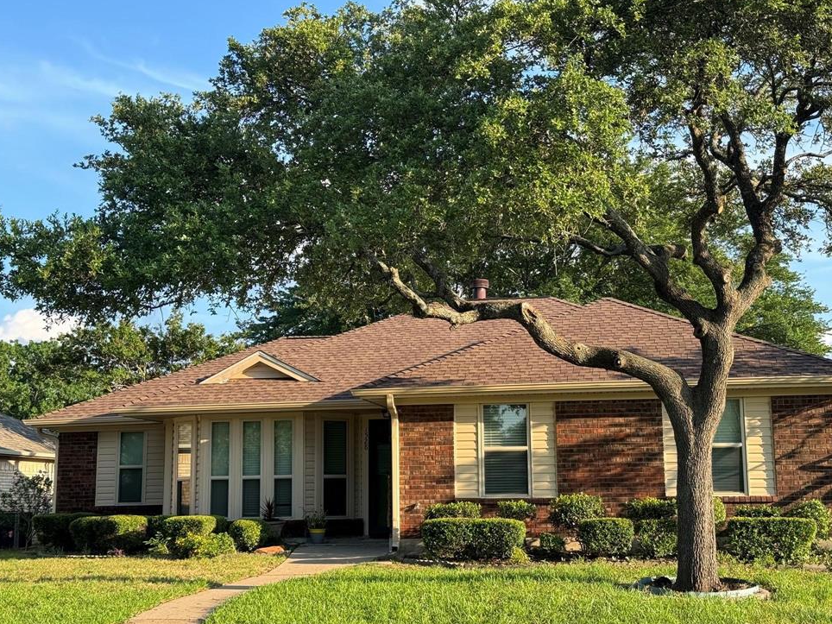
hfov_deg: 37.5
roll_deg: +0.4
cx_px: 419
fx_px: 1226
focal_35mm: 51
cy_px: 309
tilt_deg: +8.7
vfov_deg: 28.6
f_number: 1.78
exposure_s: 1/685
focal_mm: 6.76
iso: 64
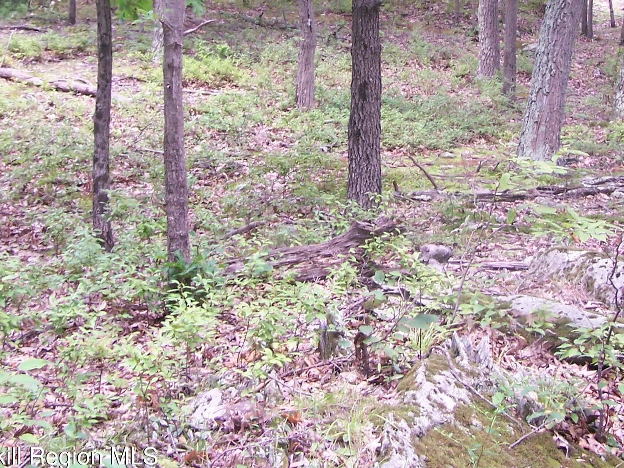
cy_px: 70
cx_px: 352
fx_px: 1244
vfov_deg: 21.0
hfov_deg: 28.1
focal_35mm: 69
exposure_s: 1/50
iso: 140
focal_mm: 6.3
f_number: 2.8
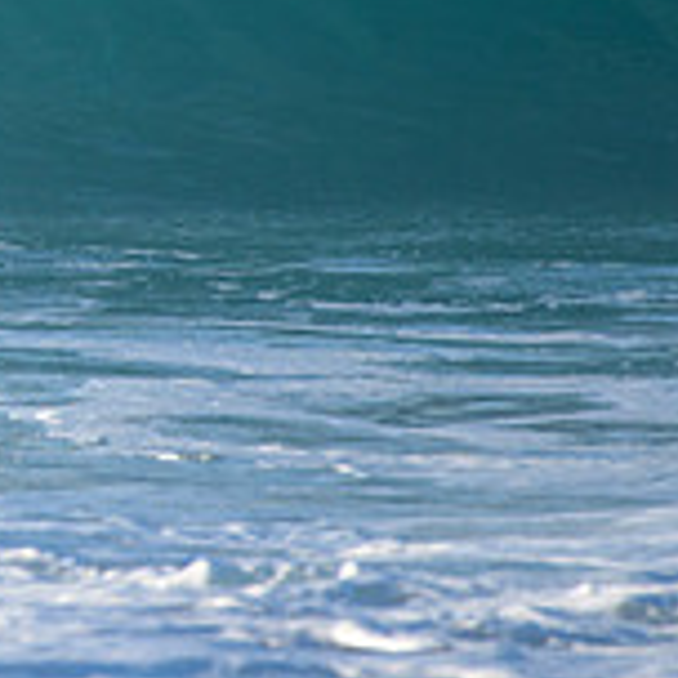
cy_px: -213
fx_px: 38912
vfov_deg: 1.0
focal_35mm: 1756
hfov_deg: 1.0
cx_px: -483
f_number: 5.6
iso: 500
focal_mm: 500
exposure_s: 1/2000
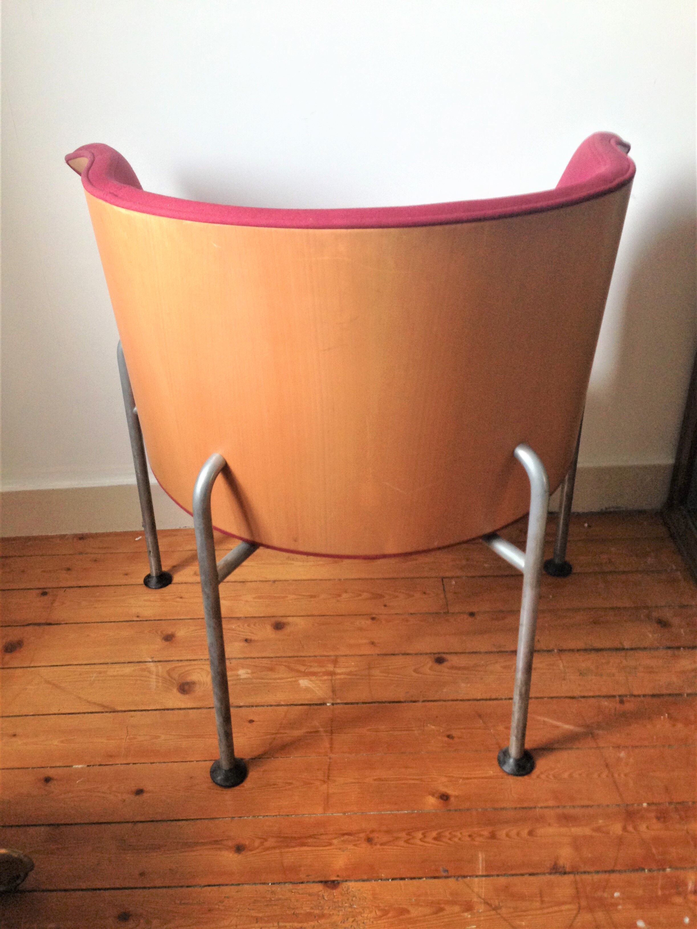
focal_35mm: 33
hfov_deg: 42.9
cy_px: 464
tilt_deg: -29.1
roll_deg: +2.0
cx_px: 348
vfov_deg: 55.4
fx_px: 886
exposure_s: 1/20
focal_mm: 4.12
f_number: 2.4
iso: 125
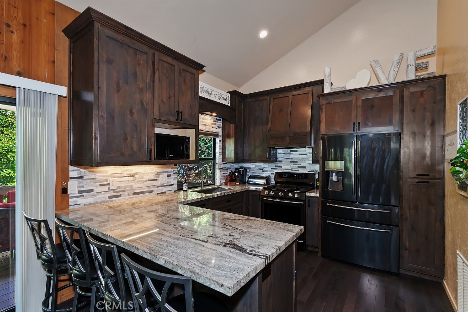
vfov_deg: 77.3
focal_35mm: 15
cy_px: 156
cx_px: 234
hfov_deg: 100.4
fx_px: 195
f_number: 8
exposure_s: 1/30
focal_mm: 10
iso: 400
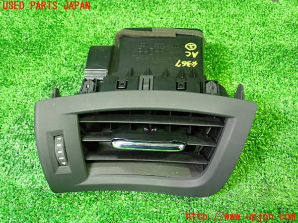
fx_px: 405
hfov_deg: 40.4
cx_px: 149
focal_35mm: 47
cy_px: 112
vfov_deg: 30.9
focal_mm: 8.4
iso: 800
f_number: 3.1
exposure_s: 1/15
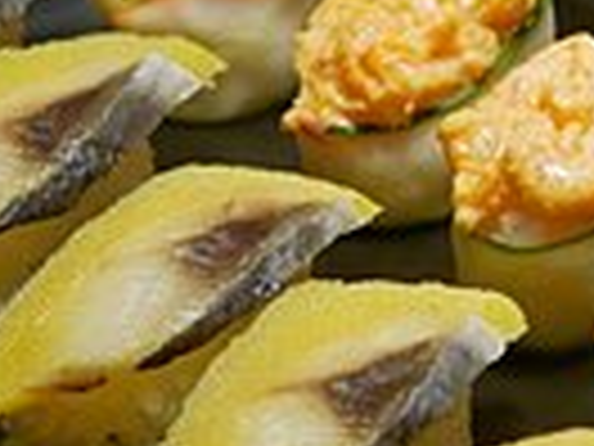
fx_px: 6521
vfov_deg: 3.9
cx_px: 1292
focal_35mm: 380
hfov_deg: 5.1
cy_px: -228
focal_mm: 25
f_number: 1.8
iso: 200
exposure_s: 1/320
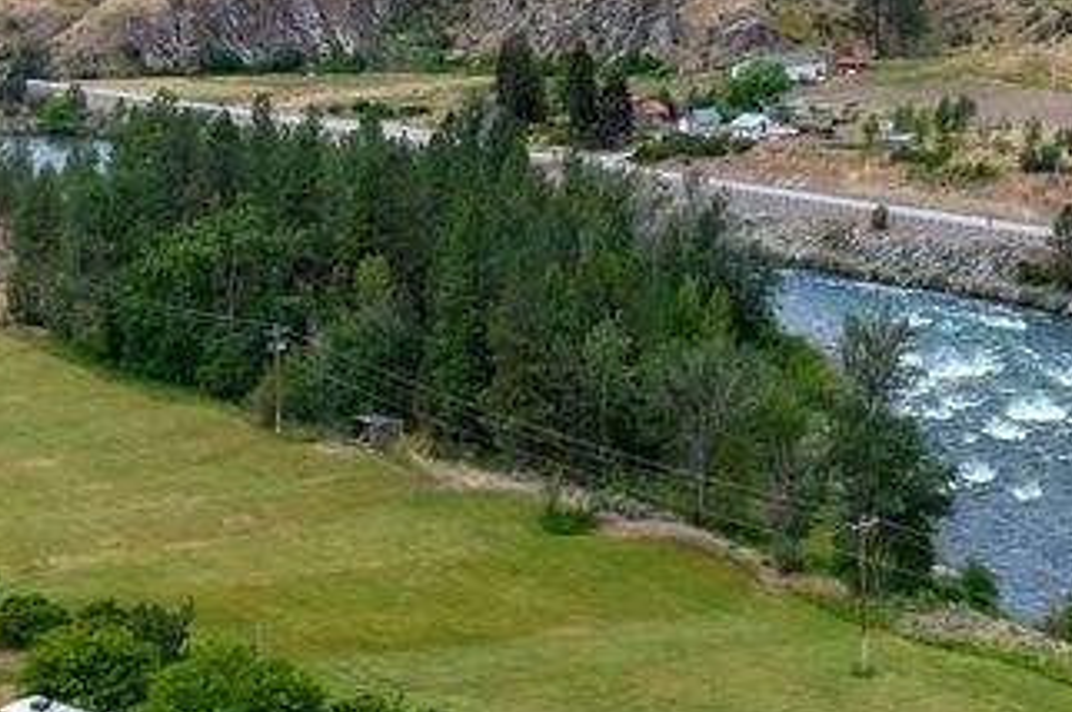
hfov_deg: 28.8
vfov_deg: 19.3
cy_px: 160
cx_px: 623
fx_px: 2082
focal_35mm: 70
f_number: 2.8
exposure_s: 1/4000
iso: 200
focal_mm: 8.38
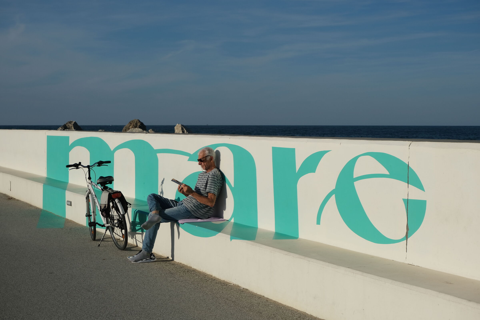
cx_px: 240
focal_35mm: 68
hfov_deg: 29.7
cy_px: 160
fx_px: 907
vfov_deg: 20.0
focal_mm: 45
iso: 160
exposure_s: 1/1600
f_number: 6.4
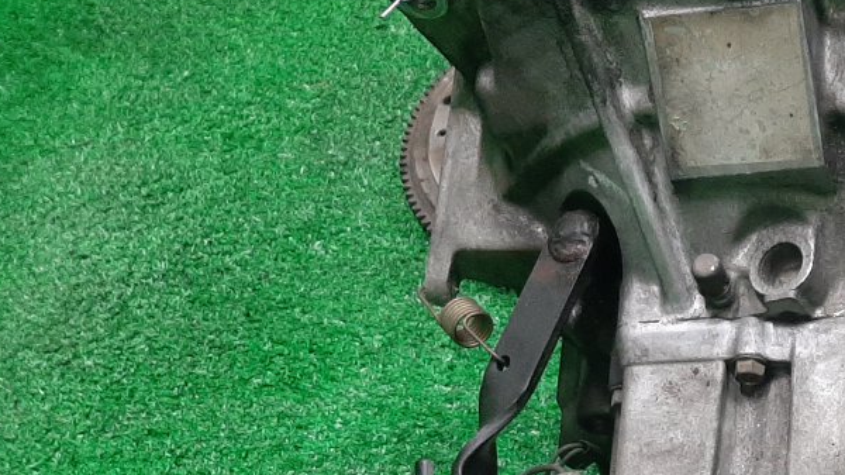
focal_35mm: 68
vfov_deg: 17.1
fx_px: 1523
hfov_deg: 28.7
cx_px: 882
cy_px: 537
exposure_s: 1/50
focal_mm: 3.93
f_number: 1.7
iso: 167
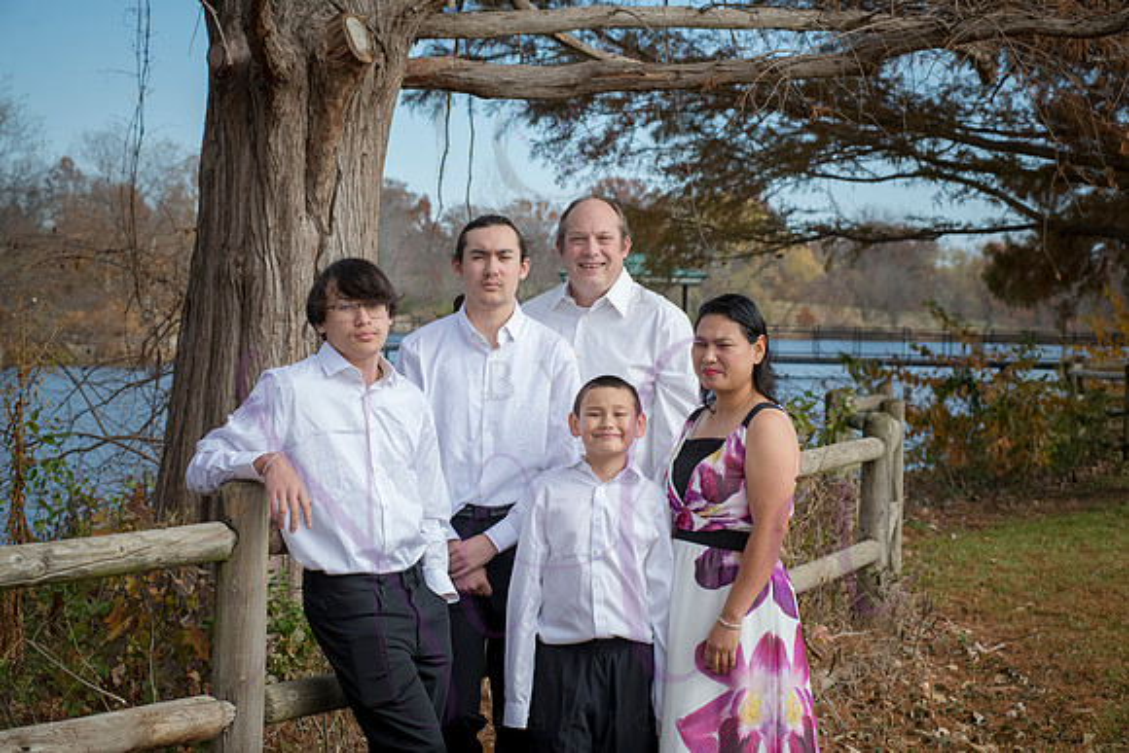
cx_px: 564
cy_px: 376
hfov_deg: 25.4
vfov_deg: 17.1
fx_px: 2509
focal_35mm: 80
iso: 400
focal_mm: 80
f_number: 8
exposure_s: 1/500
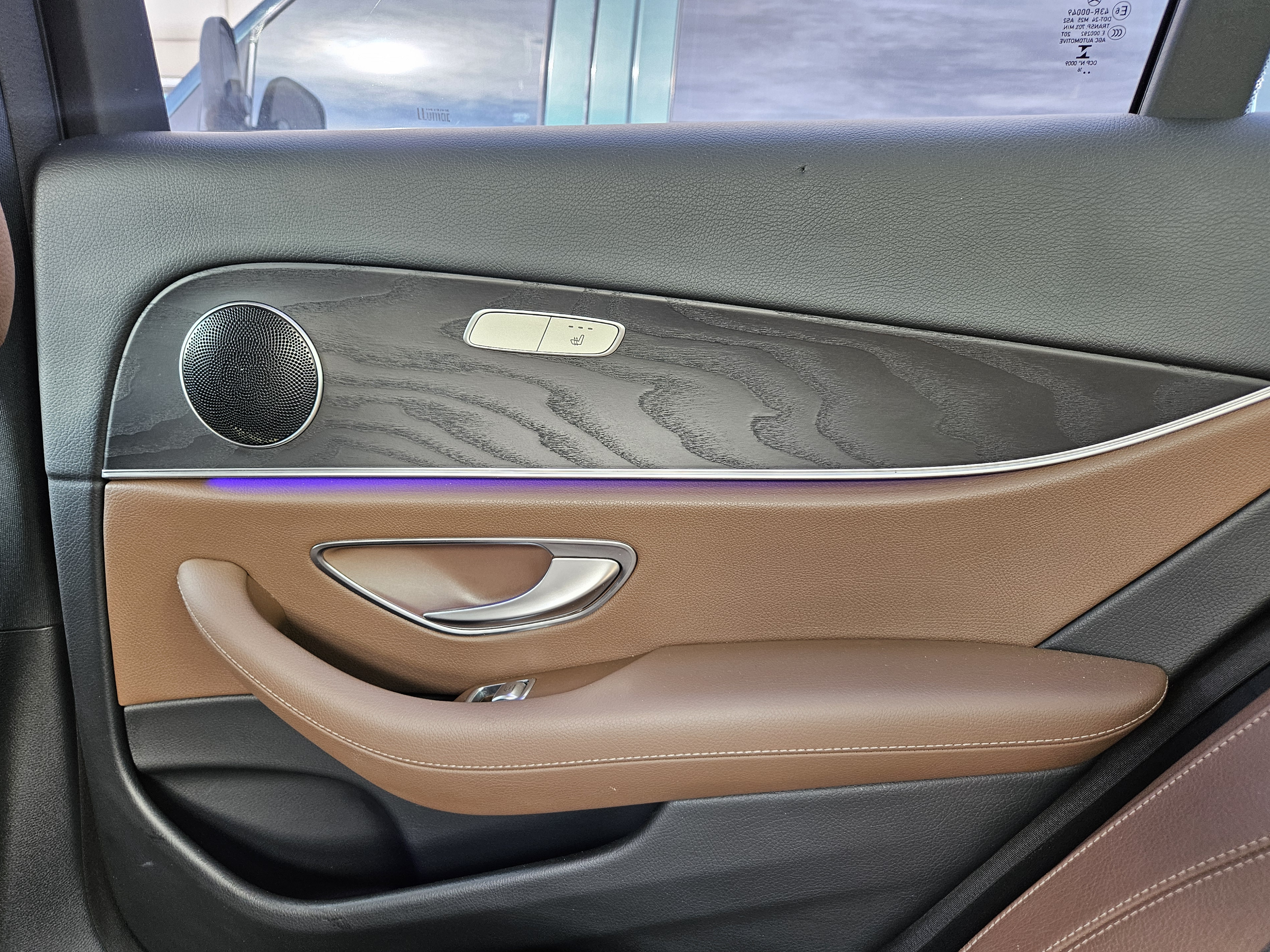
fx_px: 881
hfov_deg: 71.6
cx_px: 629
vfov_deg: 56.8
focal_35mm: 24
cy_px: 494
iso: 200
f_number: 1.8
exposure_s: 1/120
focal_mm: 5.4
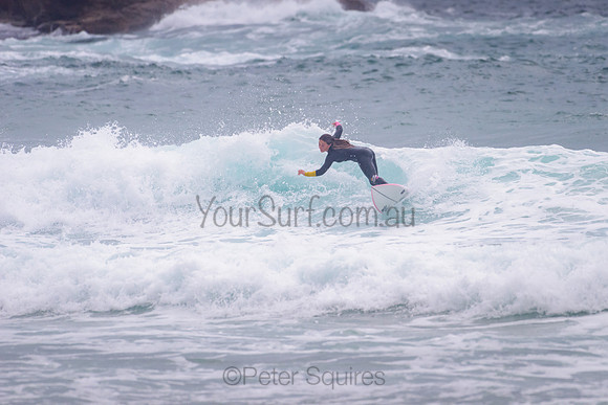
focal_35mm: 623
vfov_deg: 2.2
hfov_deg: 3.3
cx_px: 379
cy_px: 153
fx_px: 10519
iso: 560
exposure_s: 1/2000
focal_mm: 500
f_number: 5.6
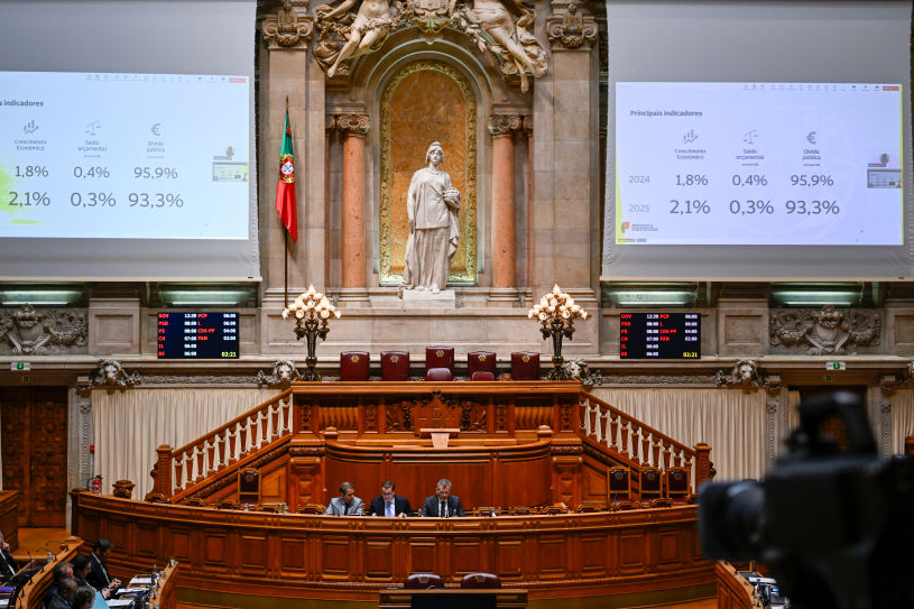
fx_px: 1117
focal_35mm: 44
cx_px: 407
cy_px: 266
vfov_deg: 30.5
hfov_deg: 44.4
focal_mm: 35
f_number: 2.5
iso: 1250
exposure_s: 1/320
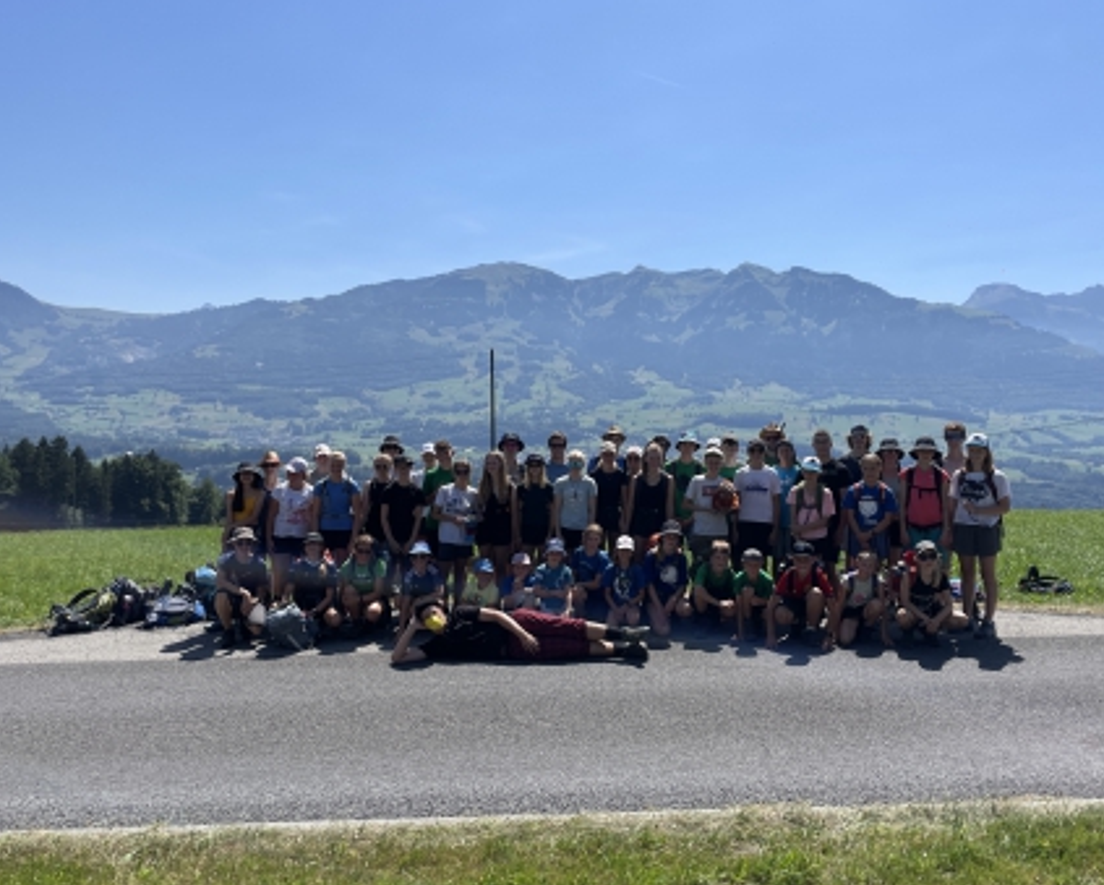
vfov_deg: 51.6
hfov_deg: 62.1
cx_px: 586
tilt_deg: -2.2
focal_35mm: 28
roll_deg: -1.2
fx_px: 916
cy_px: 439
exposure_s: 1/4132
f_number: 1.6
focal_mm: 4.2
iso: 32
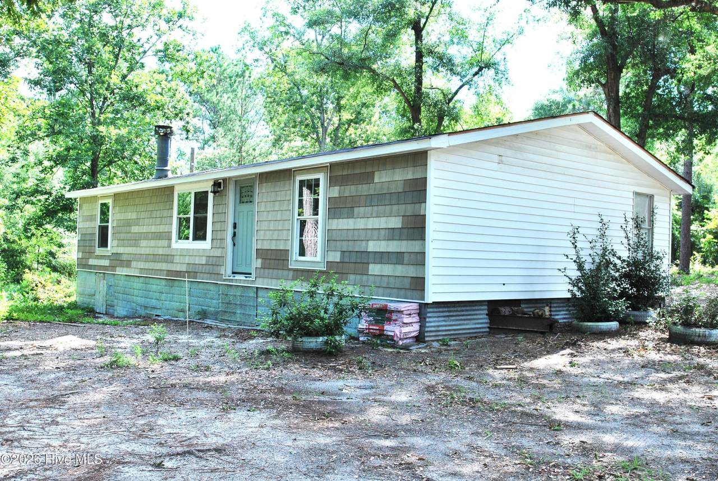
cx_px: 359
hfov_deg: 55.7
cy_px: 240
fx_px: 679
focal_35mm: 34
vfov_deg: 39.0
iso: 140
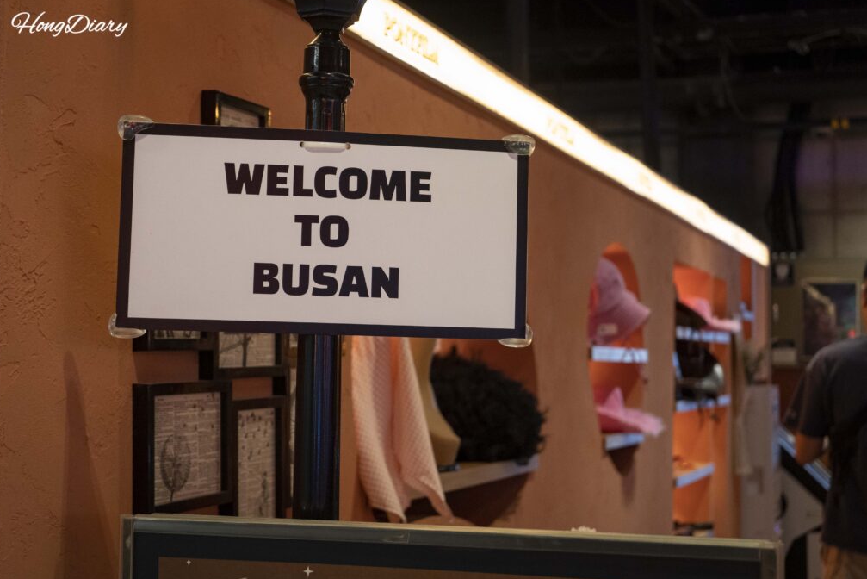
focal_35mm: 61
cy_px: 288
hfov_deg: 32.9
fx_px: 1469
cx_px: 428
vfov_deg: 22.3
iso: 5000
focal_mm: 60
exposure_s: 1/160
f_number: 5.6
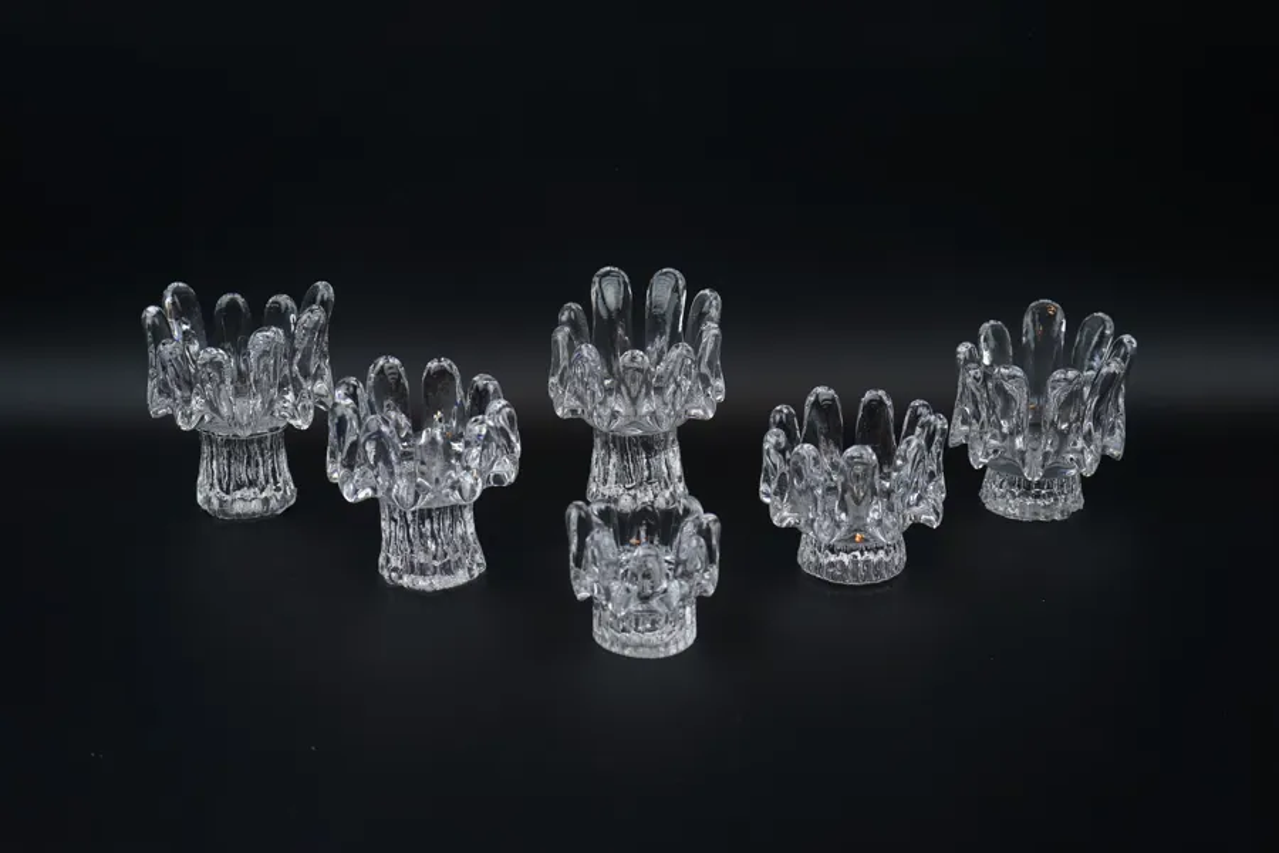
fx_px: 2274
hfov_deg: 31.4
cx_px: 640
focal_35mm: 64
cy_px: 426
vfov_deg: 21.2
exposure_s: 1/80
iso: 100
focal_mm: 64
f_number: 5.6
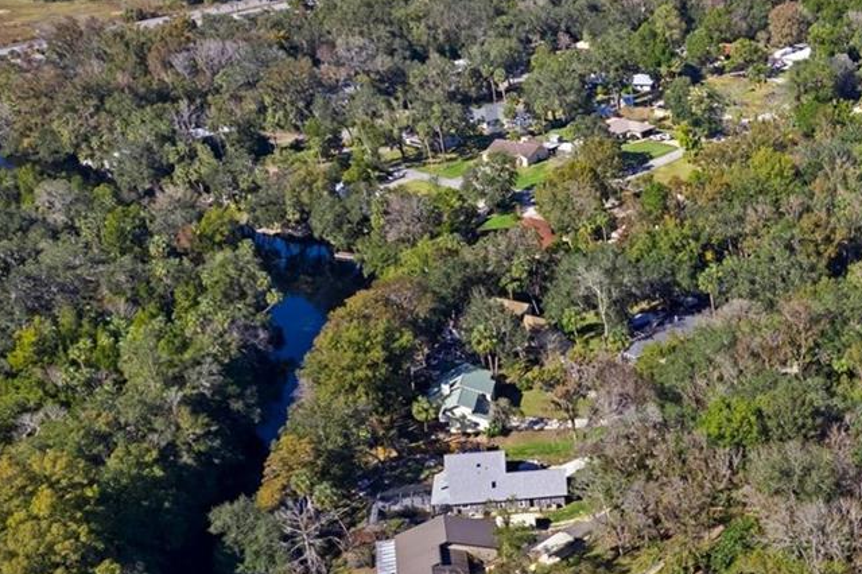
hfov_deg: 33.8
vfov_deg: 24.3
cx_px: 816
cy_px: 433
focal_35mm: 55
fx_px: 1316
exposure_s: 1/800
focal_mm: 8.38
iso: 100
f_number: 2.8
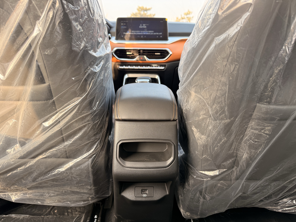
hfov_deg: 71.6
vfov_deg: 56.8
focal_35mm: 24
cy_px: 111
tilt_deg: -16.7
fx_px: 205
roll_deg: +0.2
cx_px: 148
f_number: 1.78
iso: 100
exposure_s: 1/142
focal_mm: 6.76
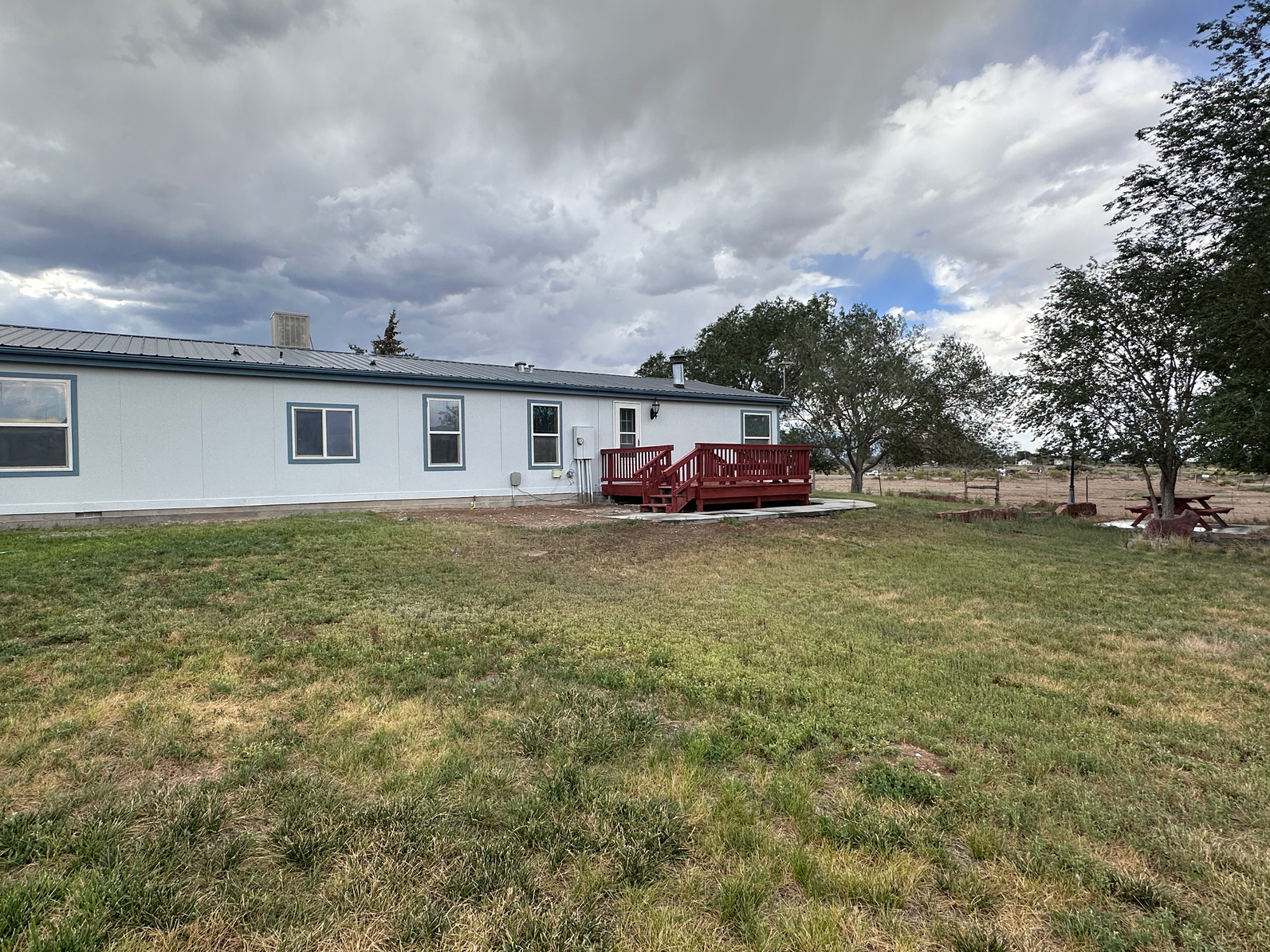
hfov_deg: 87.6
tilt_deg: -0.6
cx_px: 583
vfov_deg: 71.6
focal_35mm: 18
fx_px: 660
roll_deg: +0.1
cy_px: 473
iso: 50
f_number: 2.2
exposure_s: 1/1171
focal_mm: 2.22
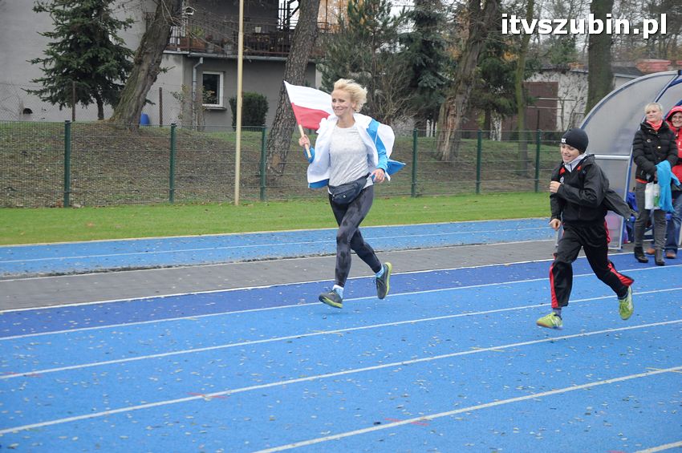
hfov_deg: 19.5
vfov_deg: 13.0
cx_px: 341
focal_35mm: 105
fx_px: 1987
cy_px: 226
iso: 1250
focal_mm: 70
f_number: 5.3
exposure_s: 1/320
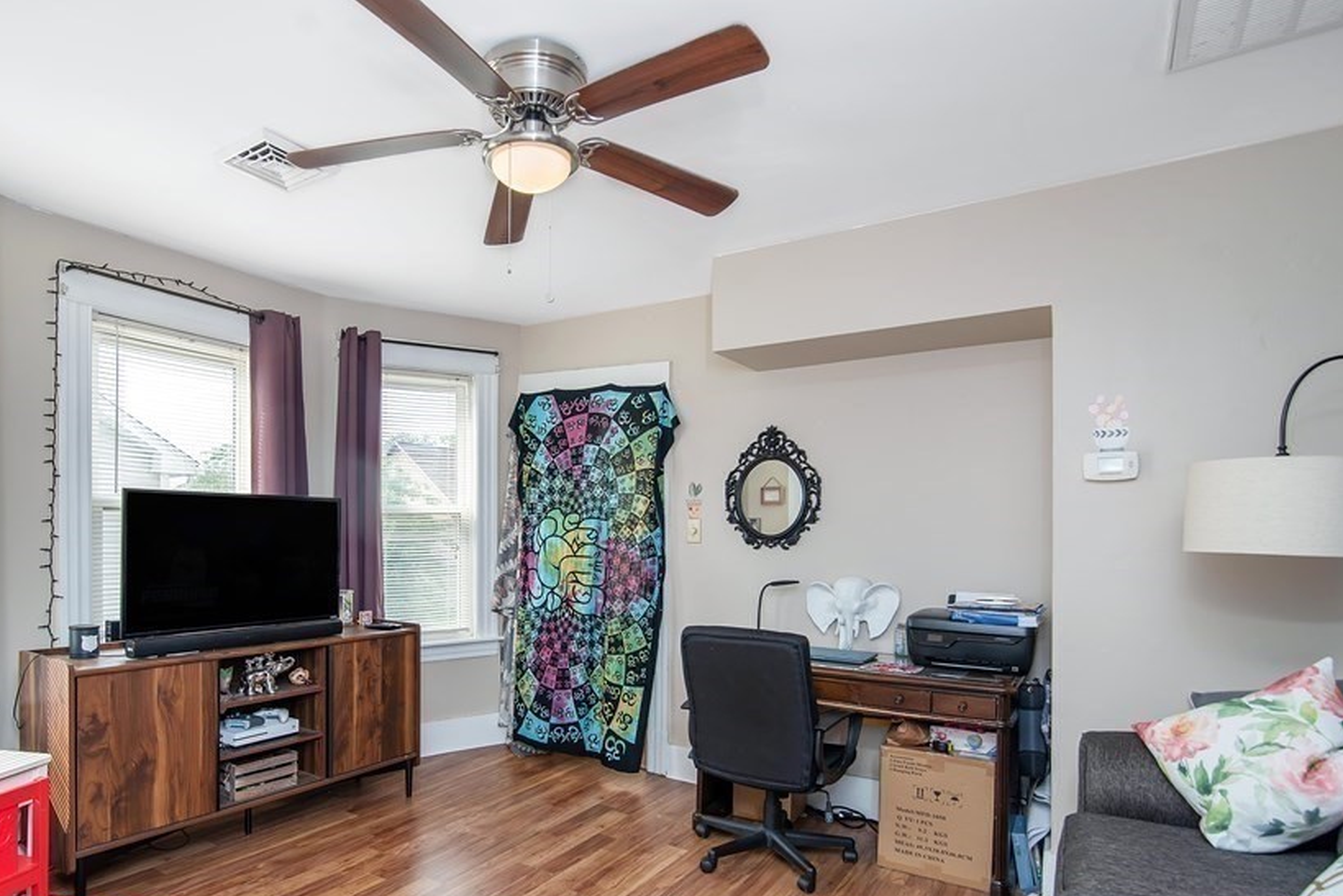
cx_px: 564
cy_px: 531
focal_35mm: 20
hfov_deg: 83.3
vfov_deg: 61.5
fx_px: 746
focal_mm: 16
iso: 100
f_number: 5.6
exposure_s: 1/125
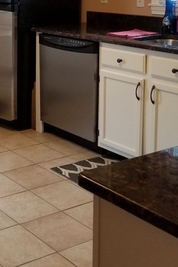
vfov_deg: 31.2
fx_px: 460
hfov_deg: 19.7
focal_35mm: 62
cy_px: 40
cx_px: -70
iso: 160
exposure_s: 1/40
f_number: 1.7
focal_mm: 4.25
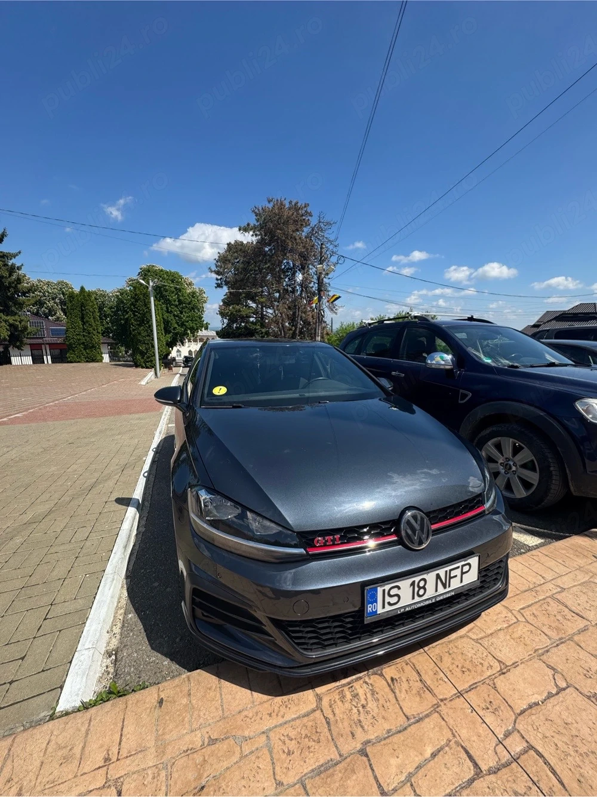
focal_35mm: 14
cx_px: 298
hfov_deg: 85.7
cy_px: 398
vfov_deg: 102.1
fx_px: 322
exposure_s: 1/1323
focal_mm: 2.22
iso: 40
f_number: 2.2
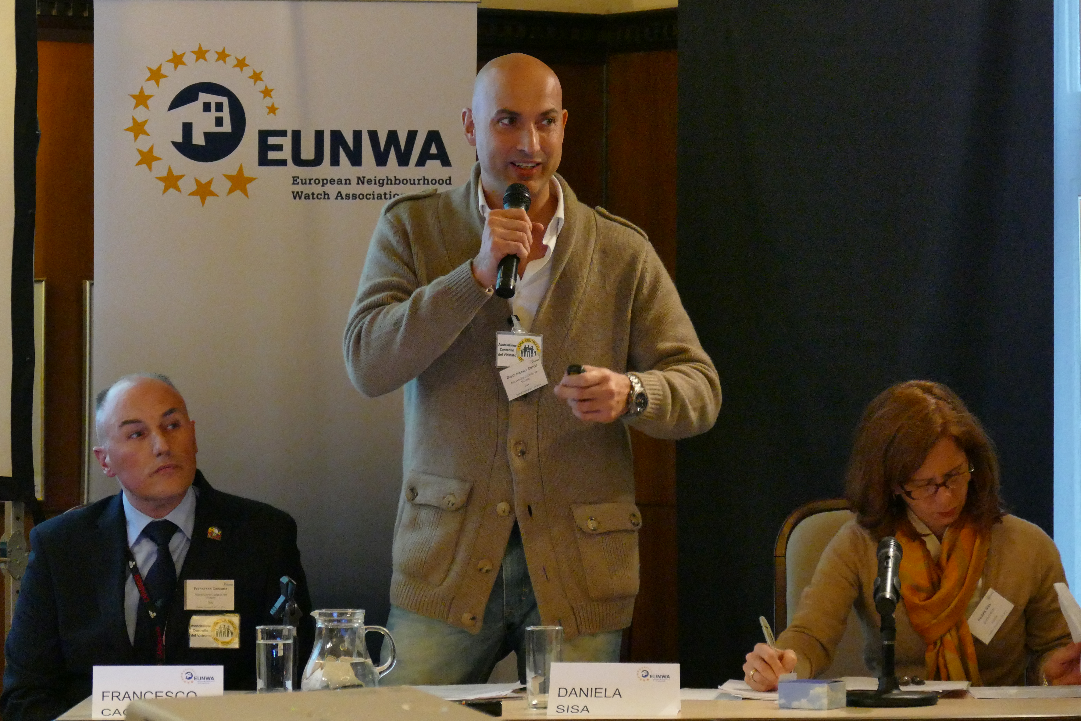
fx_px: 4444
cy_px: 342
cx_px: 508
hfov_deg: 13.9
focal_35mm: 148
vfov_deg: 9.3
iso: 3200
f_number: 3.9
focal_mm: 49.07
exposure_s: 1/125
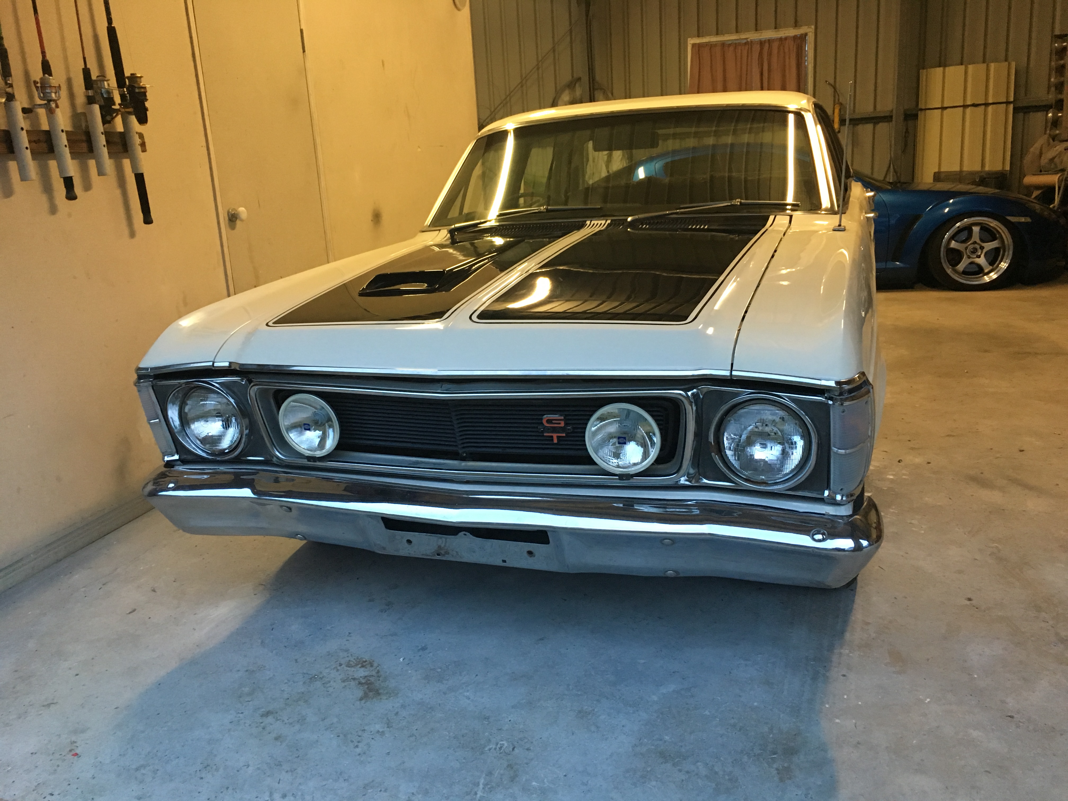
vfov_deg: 48.2
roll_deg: +1.7
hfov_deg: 61.7
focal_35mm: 29
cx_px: 534
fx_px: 895
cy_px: 400
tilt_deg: -13.1
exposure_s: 1/33
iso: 200
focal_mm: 4.15
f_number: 2.2
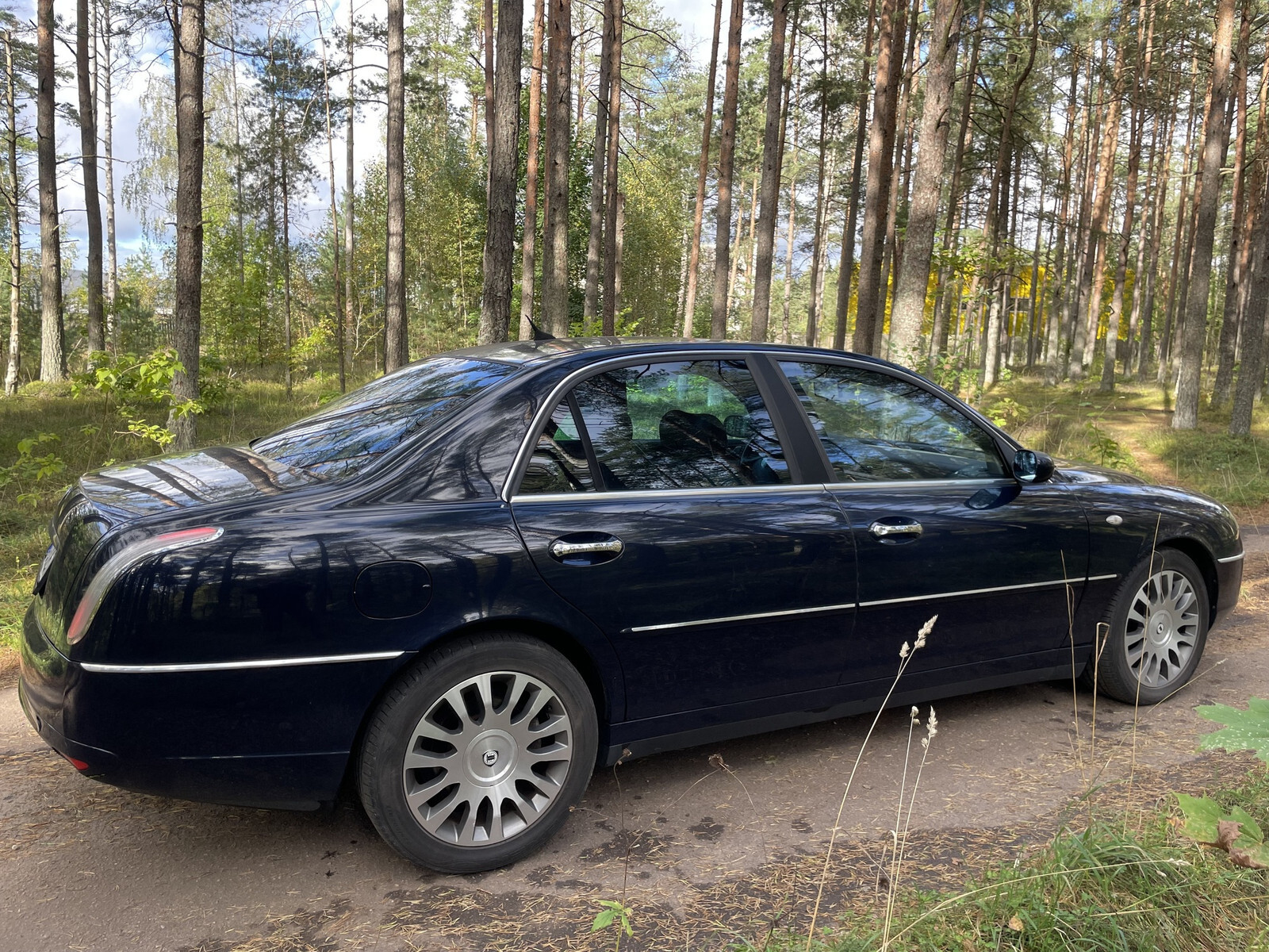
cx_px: 634
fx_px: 953
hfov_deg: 67.3
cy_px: 476
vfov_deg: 53.1
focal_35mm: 26
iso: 32
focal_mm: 4.2
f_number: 1.6
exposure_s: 1/324
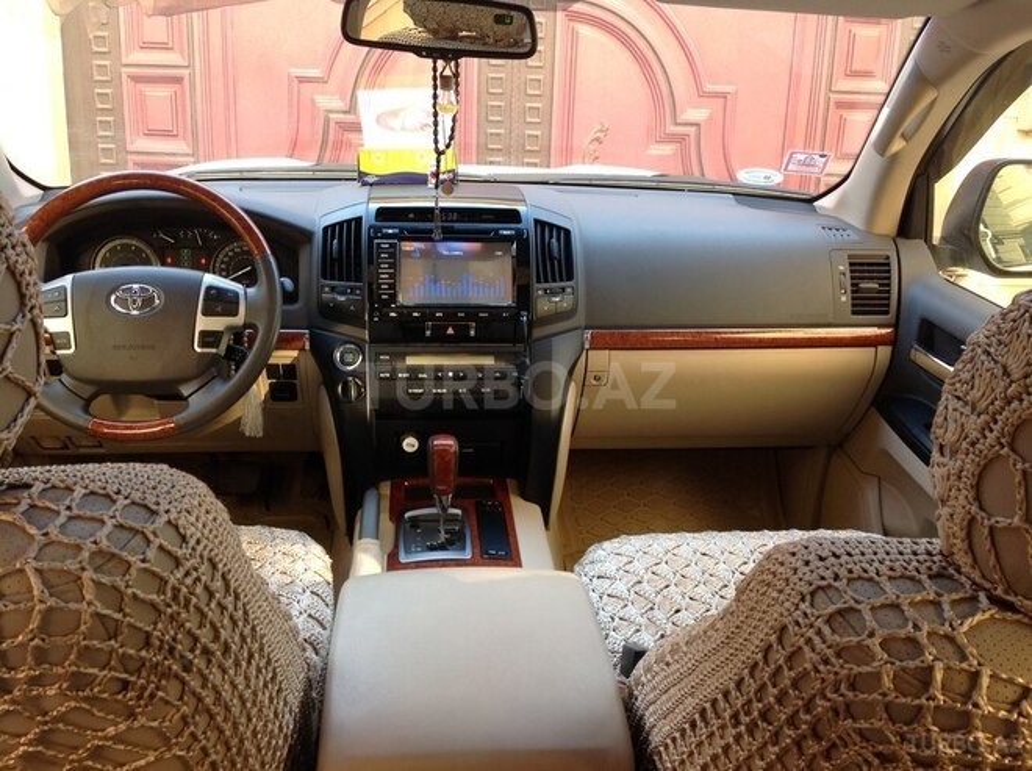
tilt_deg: -14.5
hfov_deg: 52.7
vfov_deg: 40.6
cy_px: 386
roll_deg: -2.5
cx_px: 516
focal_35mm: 35
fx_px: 1042
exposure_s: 1/40
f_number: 2.4
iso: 50
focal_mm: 4.28
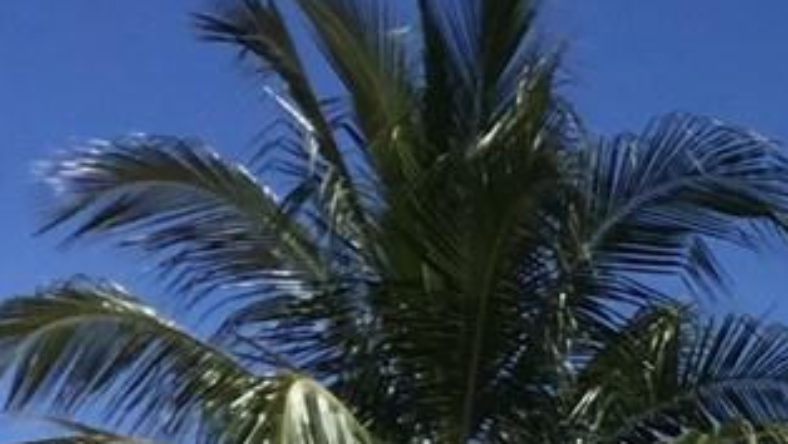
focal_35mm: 172
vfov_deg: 6.5
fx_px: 3596
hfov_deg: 11.3
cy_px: 1257
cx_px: 1561
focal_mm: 3.3
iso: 25
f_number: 2.4
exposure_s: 1/2331
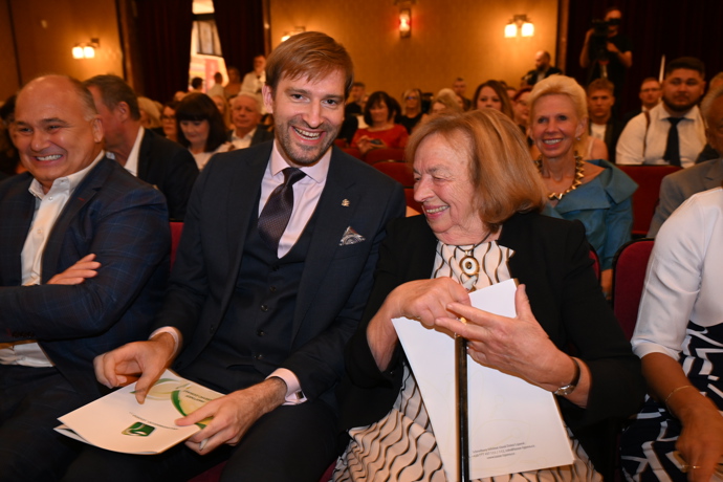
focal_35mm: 31
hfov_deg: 60.3
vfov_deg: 42.3
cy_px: 241
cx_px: 362
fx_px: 623
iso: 2000
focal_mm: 31
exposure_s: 1/40
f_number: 4.5
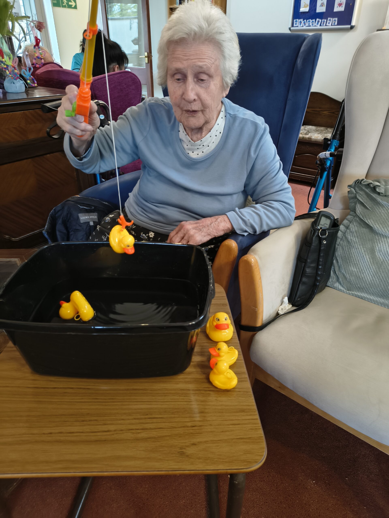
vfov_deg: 71.6
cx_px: 194
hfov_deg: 56.8
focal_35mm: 24
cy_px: 259
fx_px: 360
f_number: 1.8
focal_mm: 5.56
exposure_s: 1/50
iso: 877
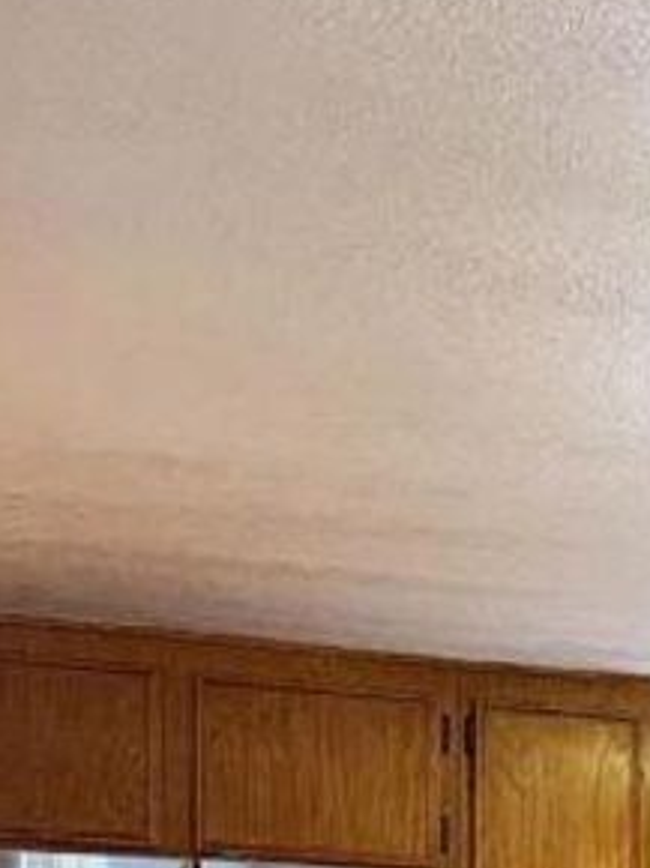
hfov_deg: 12.1
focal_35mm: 113
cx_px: 1138
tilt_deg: -2.6
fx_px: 2833
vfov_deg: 16.0
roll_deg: -1.4
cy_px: 1283
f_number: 1.78
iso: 200
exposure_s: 1/60
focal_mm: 6.76
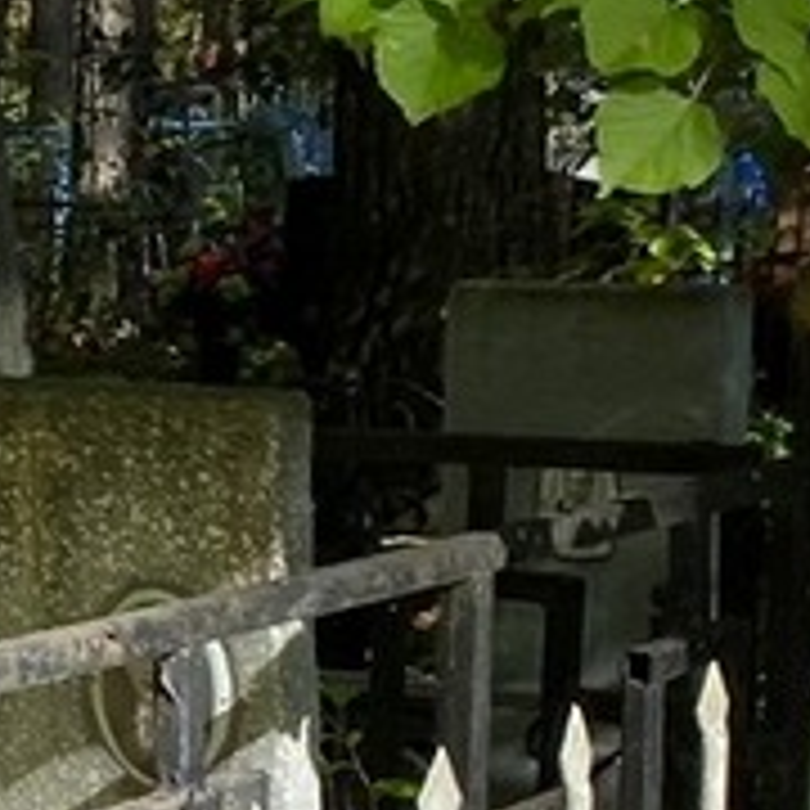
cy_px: 630
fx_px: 3468
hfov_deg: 11.8
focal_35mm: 131
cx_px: -864
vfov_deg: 13.3
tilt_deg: -1.8
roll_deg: +0.7
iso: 32
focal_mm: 4.25
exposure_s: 1/898
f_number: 1.8
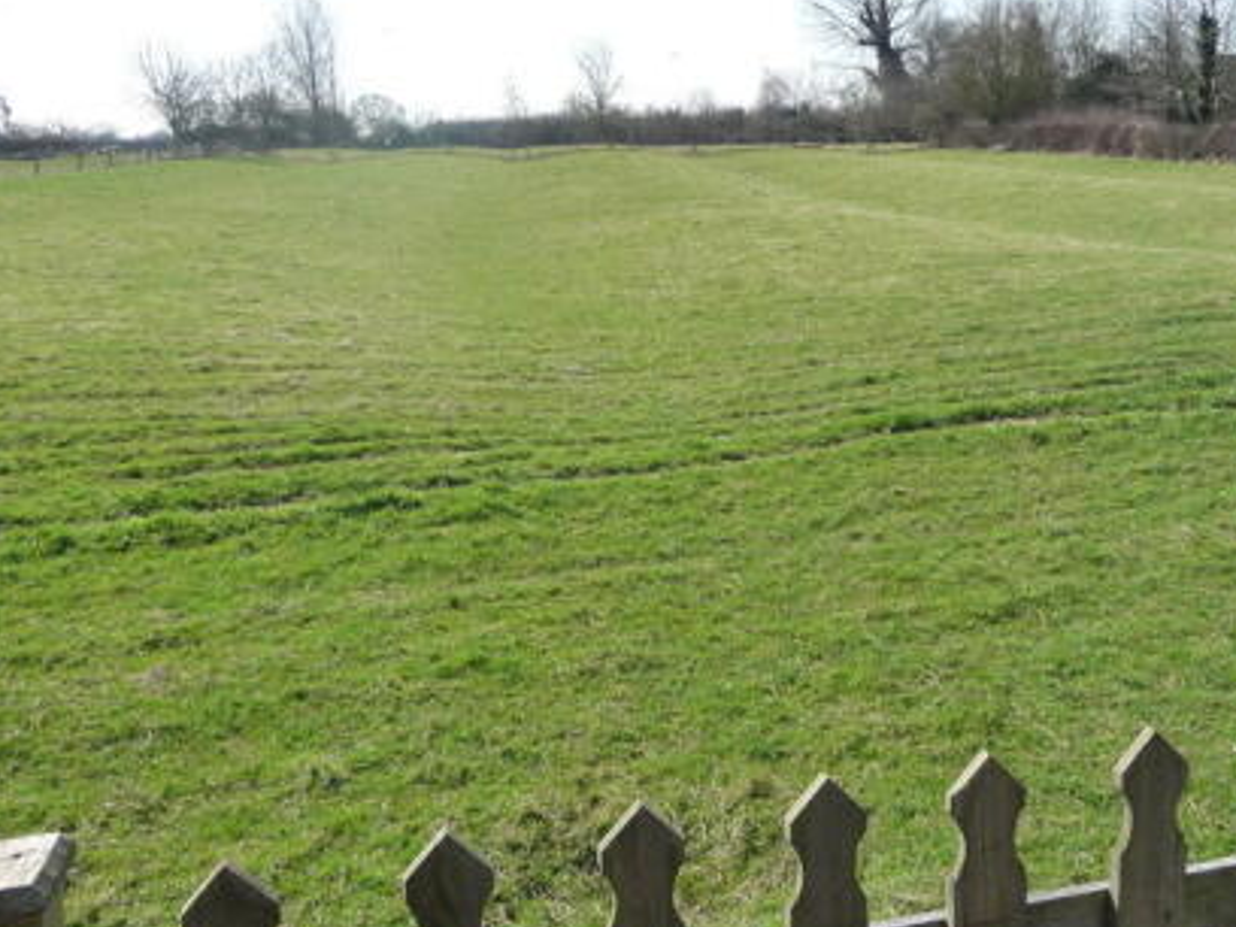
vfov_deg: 36.0
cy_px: 447
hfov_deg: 46.5
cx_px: 756
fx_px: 1428
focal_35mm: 40
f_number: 3.3
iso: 160
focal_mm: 4.7
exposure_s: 1/640
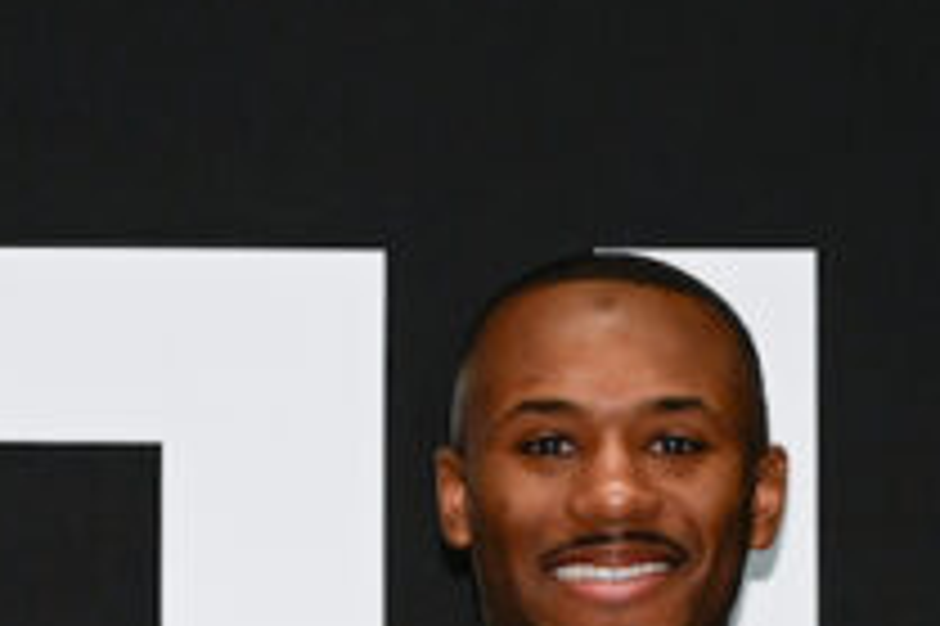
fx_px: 5114
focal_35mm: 196
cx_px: 414
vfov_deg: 6.6
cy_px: 1511
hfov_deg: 10.5
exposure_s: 1/160
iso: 1000
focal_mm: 40
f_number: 5
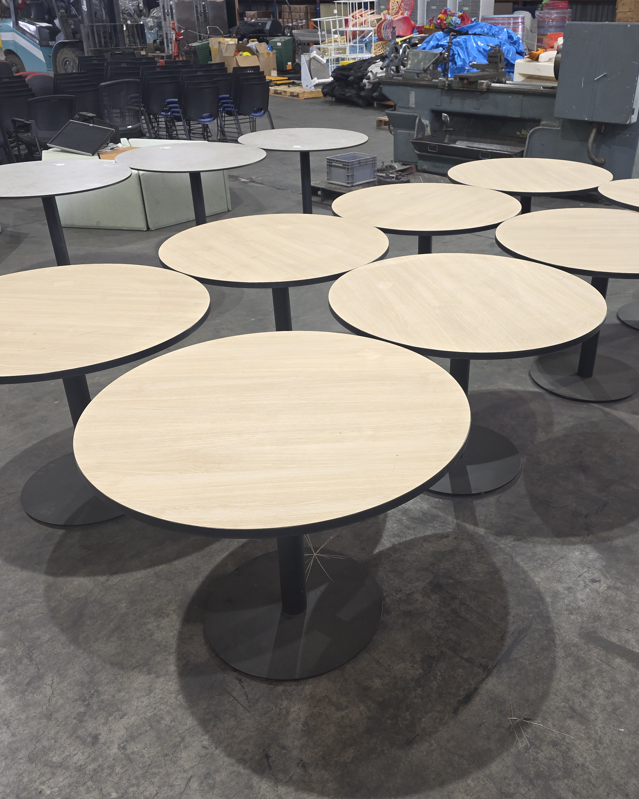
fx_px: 709
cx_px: 390
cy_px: 399
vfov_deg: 58.8
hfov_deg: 48.2
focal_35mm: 30
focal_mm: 6.3
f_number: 1.7
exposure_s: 1/25
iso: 100
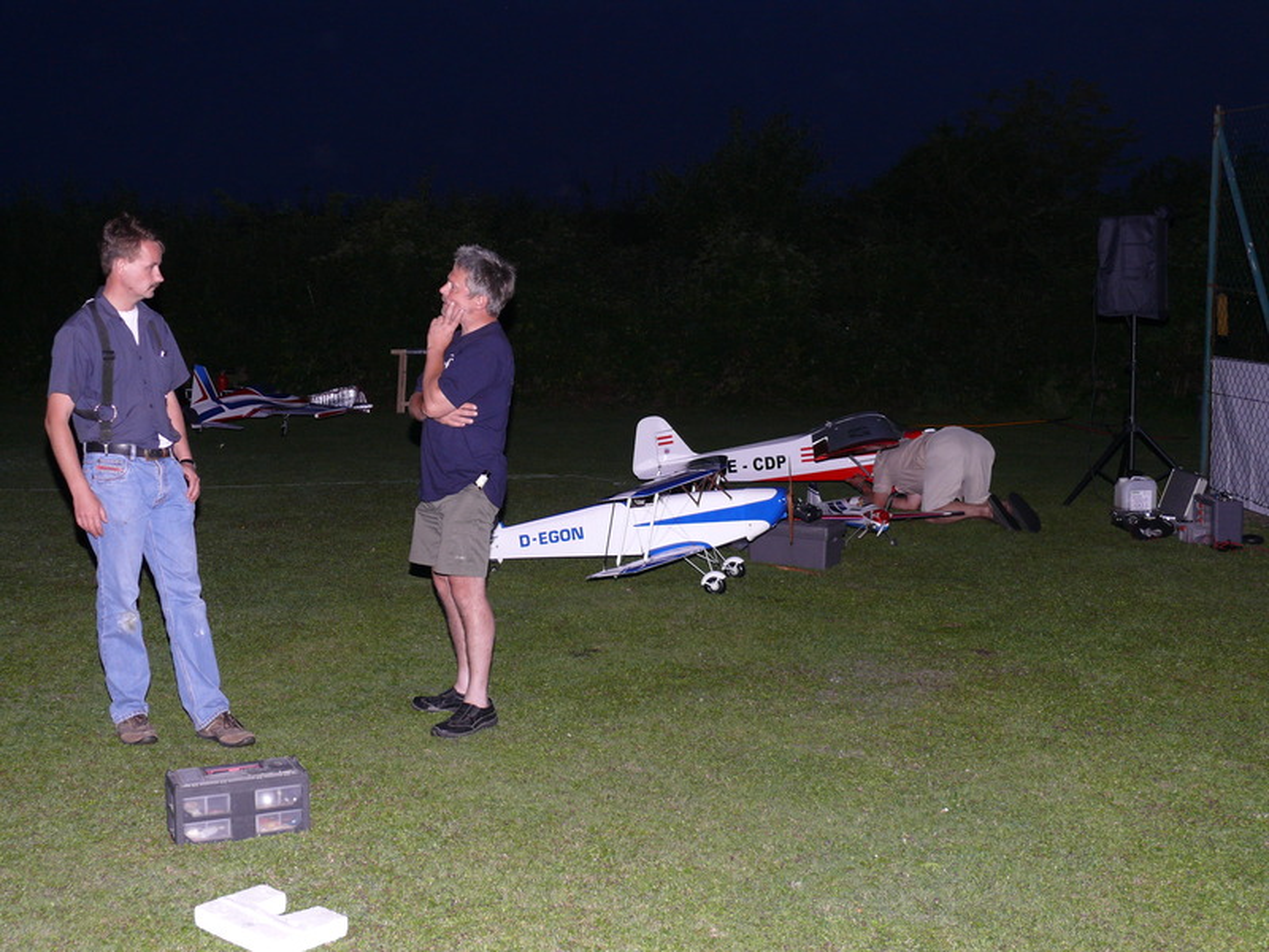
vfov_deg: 31.5
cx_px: 634
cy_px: 476
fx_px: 1686
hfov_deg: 41.2
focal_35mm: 46
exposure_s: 1/30
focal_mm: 9.7
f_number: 3.2
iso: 100
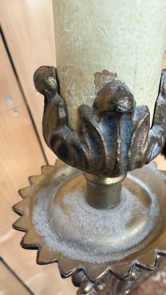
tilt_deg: -42.6
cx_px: 114
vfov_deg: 67.9
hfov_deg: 40.8
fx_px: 219
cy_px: 157
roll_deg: +2.9
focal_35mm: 28
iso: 500
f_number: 2.2
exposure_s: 1/60
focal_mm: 2.22
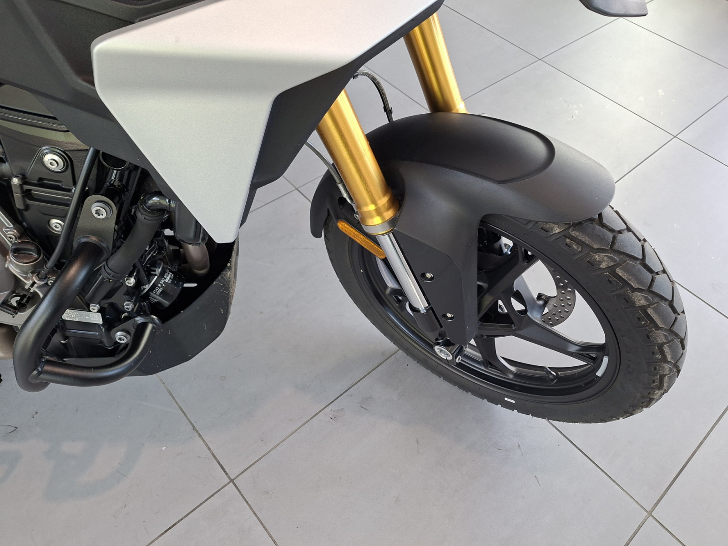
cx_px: 364
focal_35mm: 23
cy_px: 273
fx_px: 484
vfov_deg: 58.9
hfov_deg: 73.9
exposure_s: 1/100
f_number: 1.8
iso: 160
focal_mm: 5.54
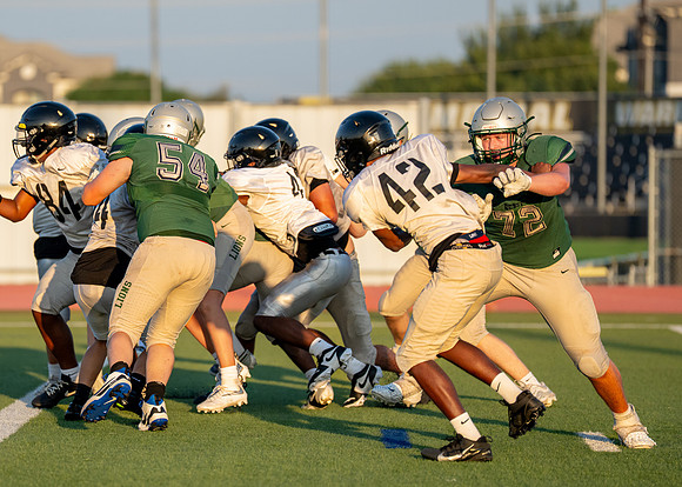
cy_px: 249
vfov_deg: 4.9
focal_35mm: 292
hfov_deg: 6.9
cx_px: 180
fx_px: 5660
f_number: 2.8
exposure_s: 1/4000
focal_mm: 200
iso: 800
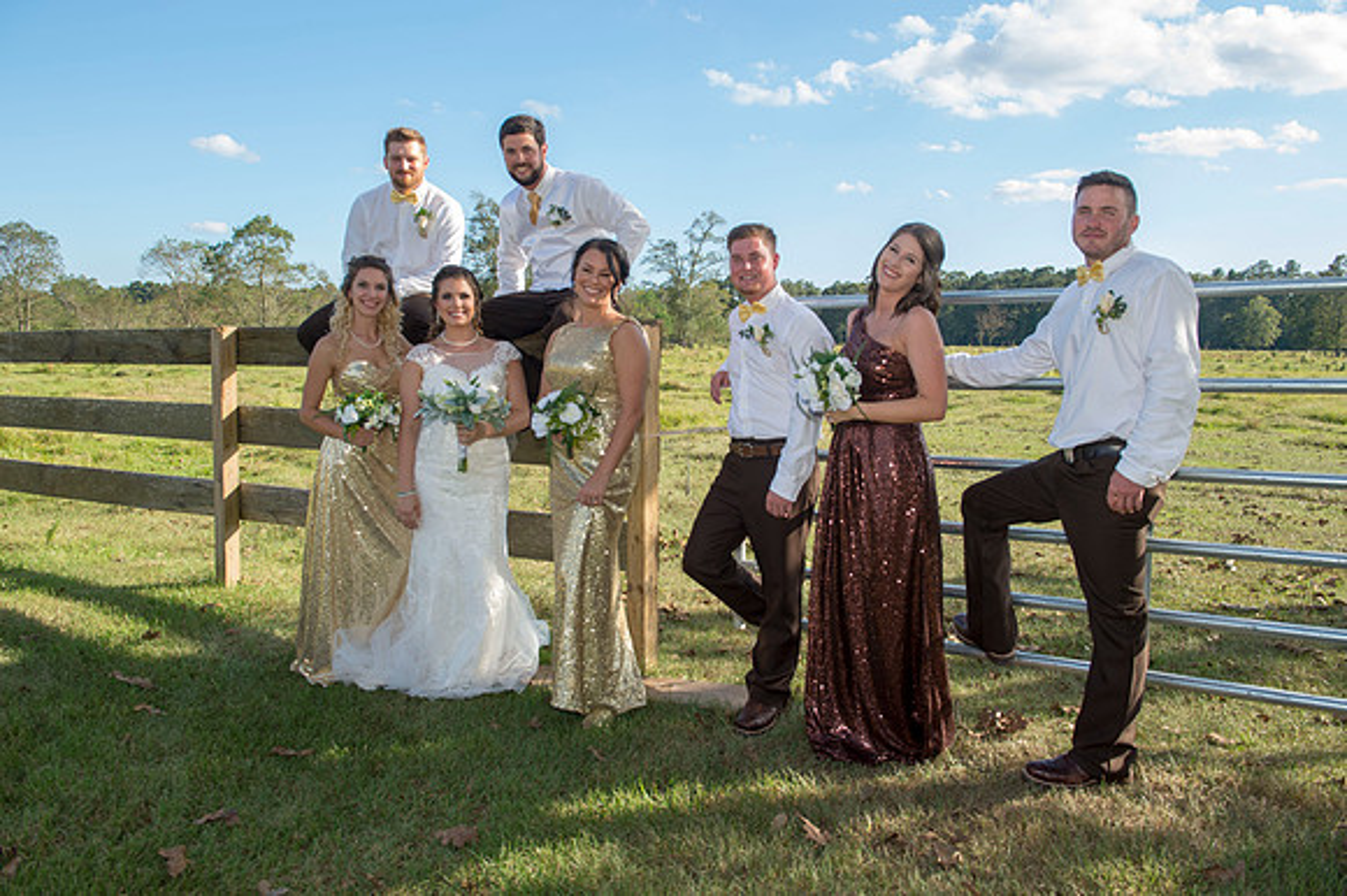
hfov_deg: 63.7
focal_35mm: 29
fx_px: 1084
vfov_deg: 44.9
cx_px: 674
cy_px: 448
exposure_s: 1/250
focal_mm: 29
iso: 200
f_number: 6.3
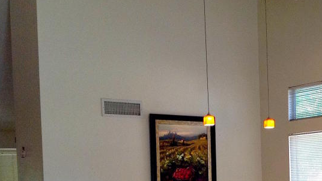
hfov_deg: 28.1
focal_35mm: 73
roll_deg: +2.0
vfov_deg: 16.1
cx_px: 277
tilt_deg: -3.0
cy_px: 195
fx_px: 624
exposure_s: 1/120
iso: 100
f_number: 2.4
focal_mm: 4.28
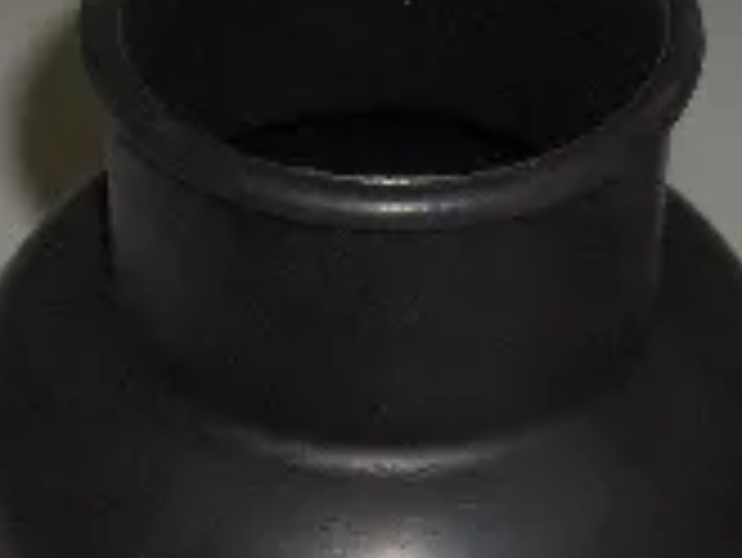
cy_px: 837
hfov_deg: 14.5
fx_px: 2917
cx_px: 423
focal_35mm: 136
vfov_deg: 10.5
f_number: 2.6
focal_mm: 5.8
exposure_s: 1/60
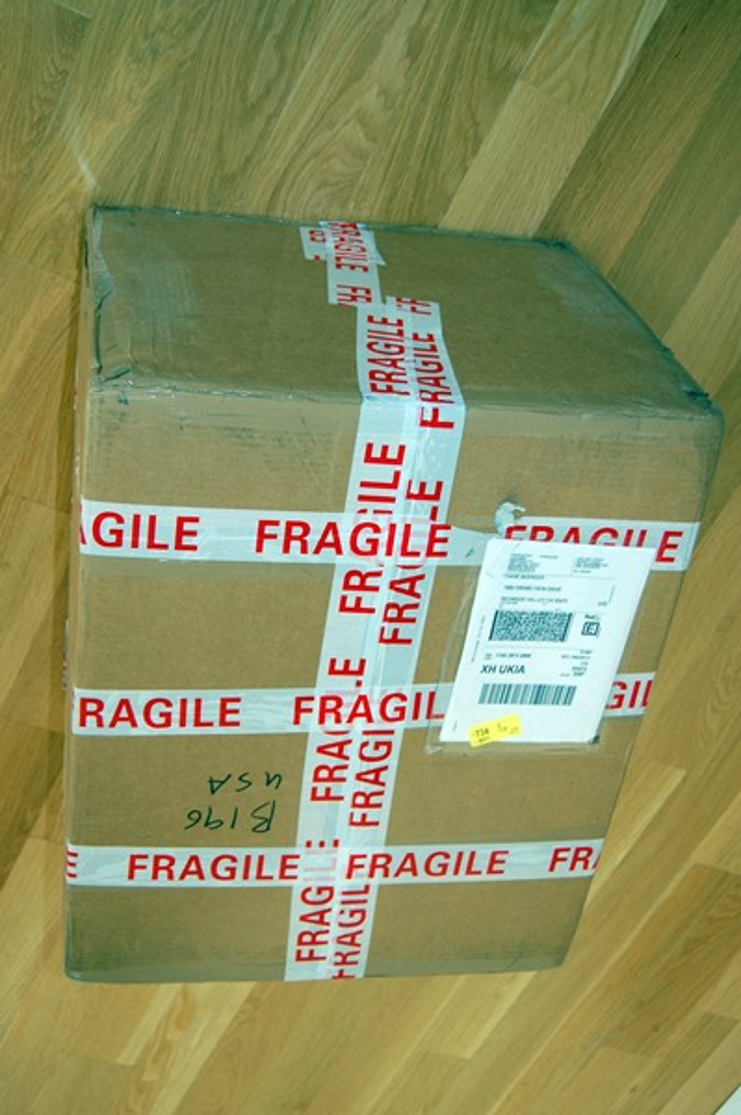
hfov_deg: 29.8
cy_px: 558
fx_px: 1392
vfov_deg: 43.6
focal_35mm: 45
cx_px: 370
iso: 400
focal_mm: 30
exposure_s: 1/60
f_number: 4.2
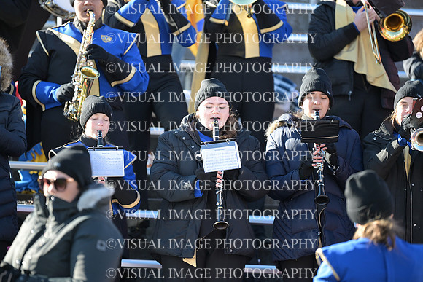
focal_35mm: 200
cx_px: 212
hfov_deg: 10.3
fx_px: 2350
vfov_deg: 6.9
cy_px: 141
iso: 720
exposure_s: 1/1600
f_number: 2.8
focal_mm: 200
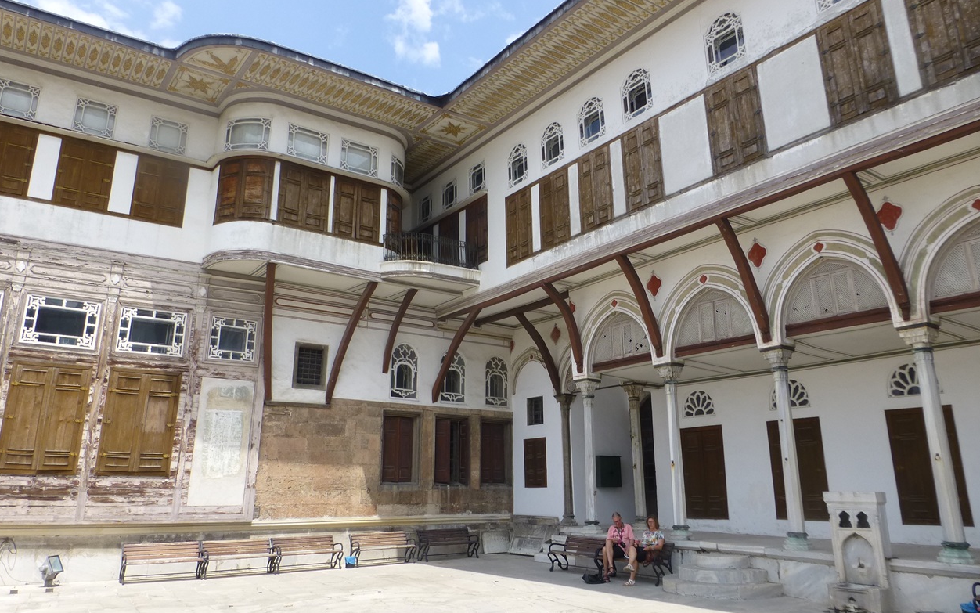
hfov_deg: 70.4
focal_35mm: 26
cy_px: 265
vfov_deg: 47.5
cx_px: 491
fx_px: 695
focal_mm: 4.3
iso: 100
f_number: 4
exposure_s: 1/640
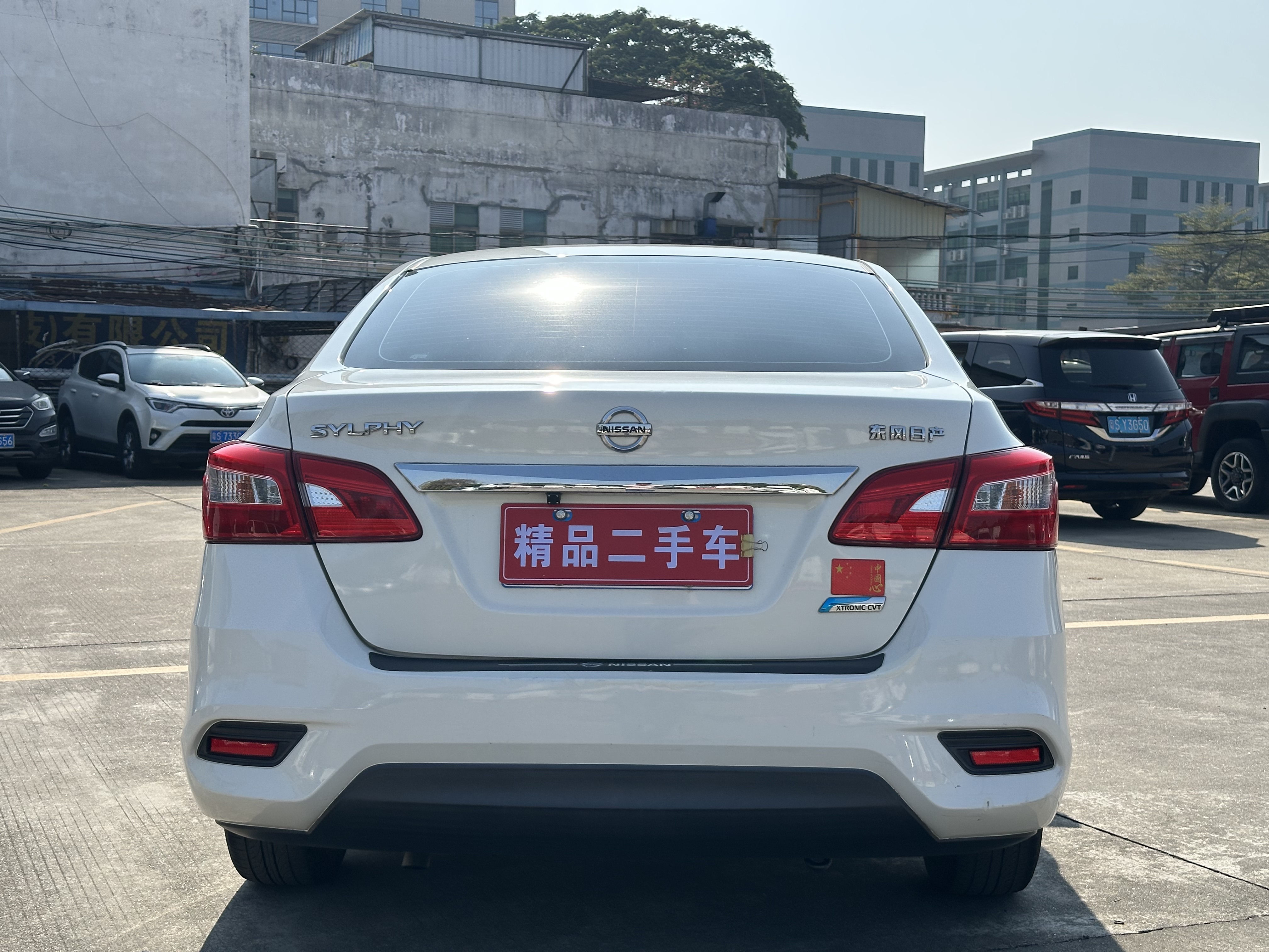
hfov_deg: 39.7
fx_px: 1760
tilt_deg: -1.7
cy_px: 476
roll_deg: -0.9
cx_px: 634
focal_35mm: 48
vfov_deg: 30.3
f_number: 1.78
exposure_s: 1/4785
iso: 64
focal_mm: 6.86
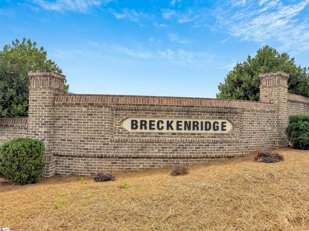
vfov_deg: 56.8
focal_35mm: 24
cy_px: 116
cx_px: 154
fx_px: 214
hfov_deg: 71.6
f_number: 1.8
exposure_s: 1/10000
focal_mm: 6.76
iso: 64
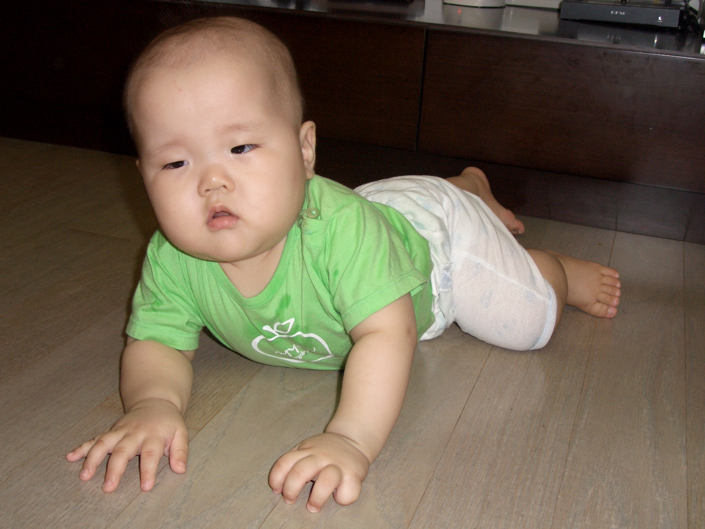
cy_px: 264
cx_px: 352
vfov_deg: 33.6
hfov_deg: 43.9
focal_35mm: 43
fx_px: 876
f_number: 3
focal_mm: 9.2
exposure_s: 1/60
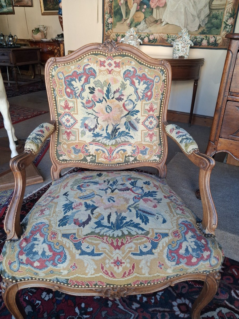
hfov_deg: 51.4
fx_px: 249
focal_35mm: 27
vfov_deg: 65.3
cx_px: 120
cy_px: 160
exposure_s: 1/100
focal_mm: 4
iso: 125
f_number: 1.8
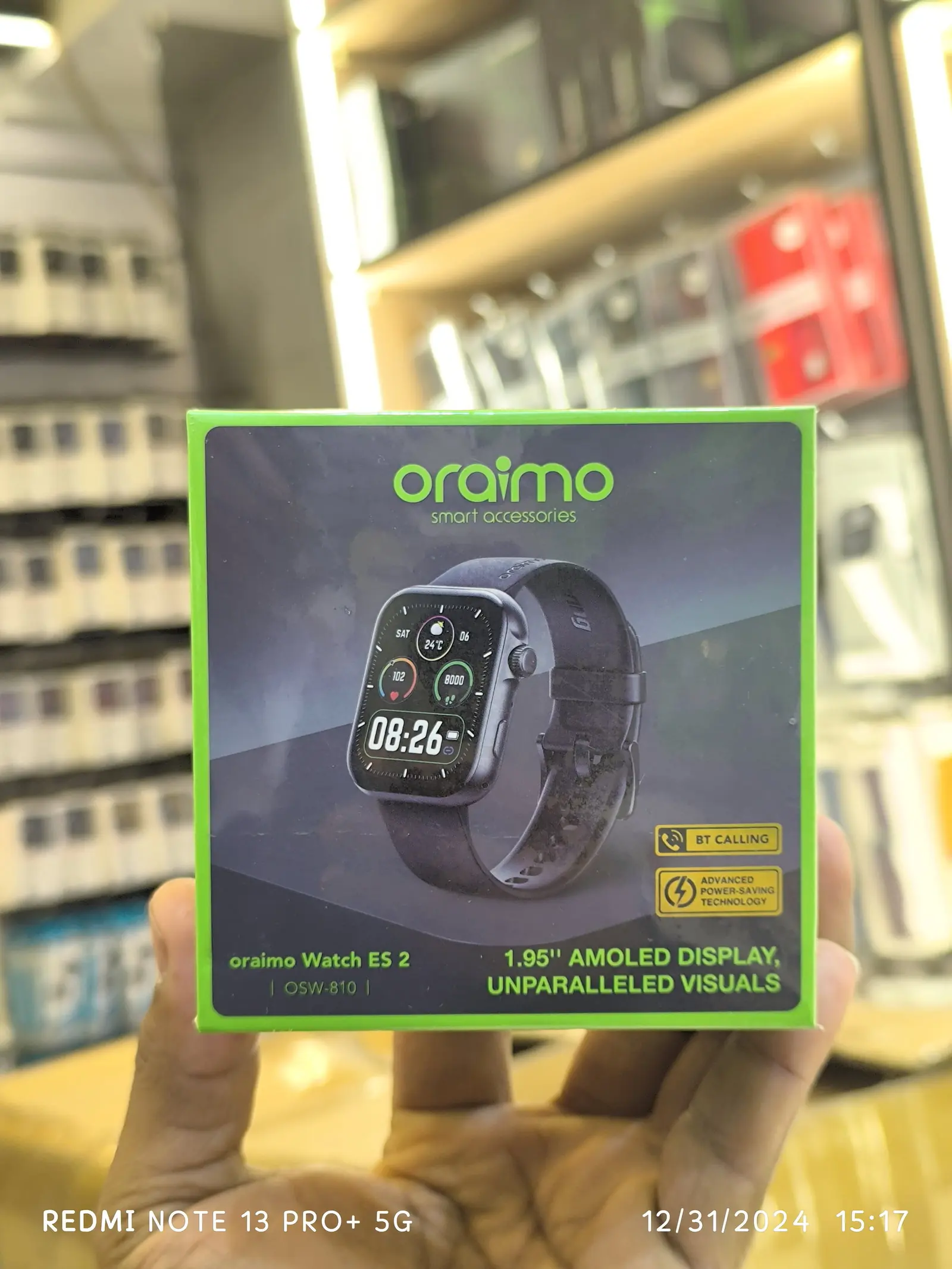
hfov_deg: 31.5
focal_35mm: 46
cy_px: 634
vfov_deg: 41.2
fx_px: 1687
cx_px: 476
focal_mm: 6.14
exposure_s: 1/50
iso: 500
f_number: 1.65
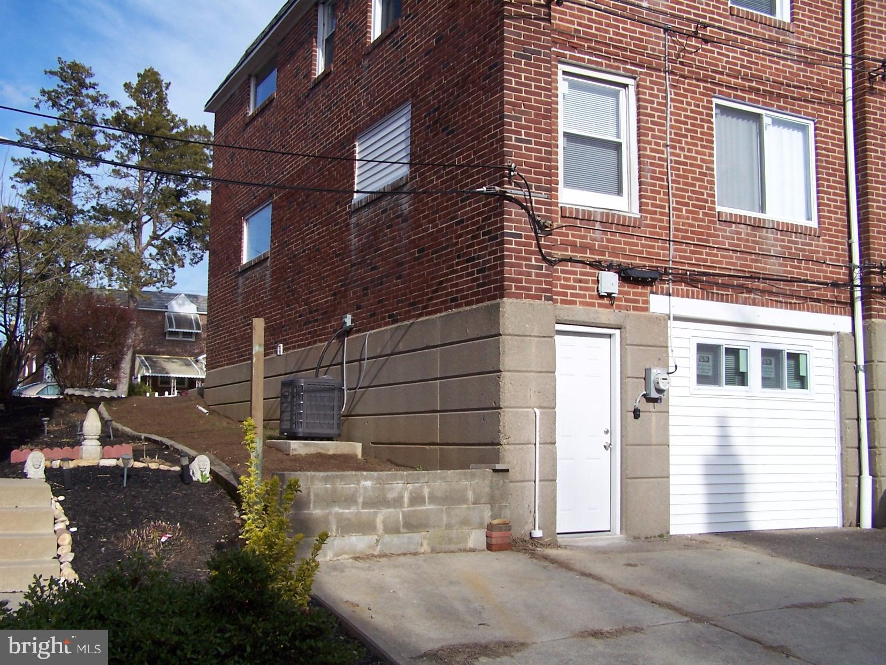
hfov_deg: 49.0
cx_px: 443
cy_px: 332
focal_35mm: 38
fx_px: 973
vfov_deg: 37.7
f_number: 4
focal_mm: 6.3
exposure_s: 1/500
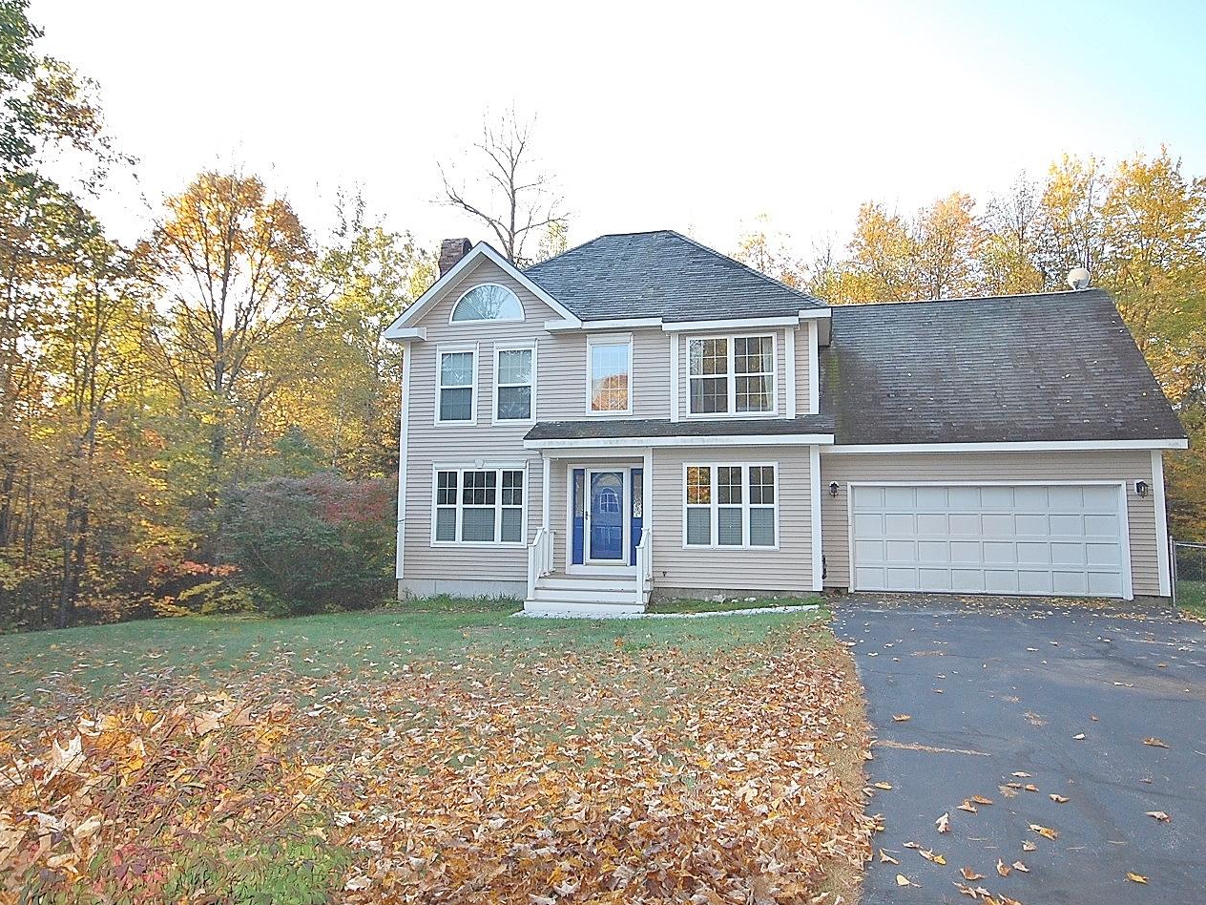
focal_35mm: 24
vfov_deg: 56.8
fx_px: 836
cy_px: 432
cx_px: 612
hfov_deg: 71.6
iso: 400
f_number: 4.8
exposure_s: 1/160
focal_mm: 14
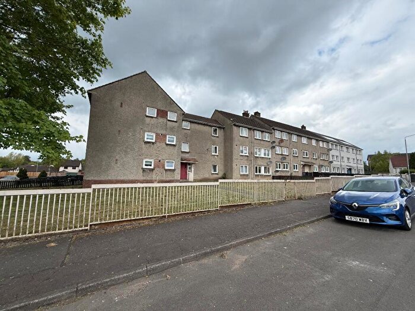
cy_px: 156
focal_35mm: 14
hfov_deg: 102.1
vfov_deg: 85.7
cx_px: 208
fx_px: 168
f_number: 2.2
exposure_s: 1/1572
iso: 64
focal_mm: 2.22
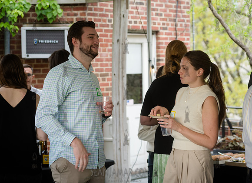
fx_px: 625
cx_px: 111
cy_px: 92
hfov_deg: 22.8
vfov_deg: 16.6
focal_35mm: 87
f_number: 4.5
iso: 640
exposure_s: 1/125
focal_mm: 80
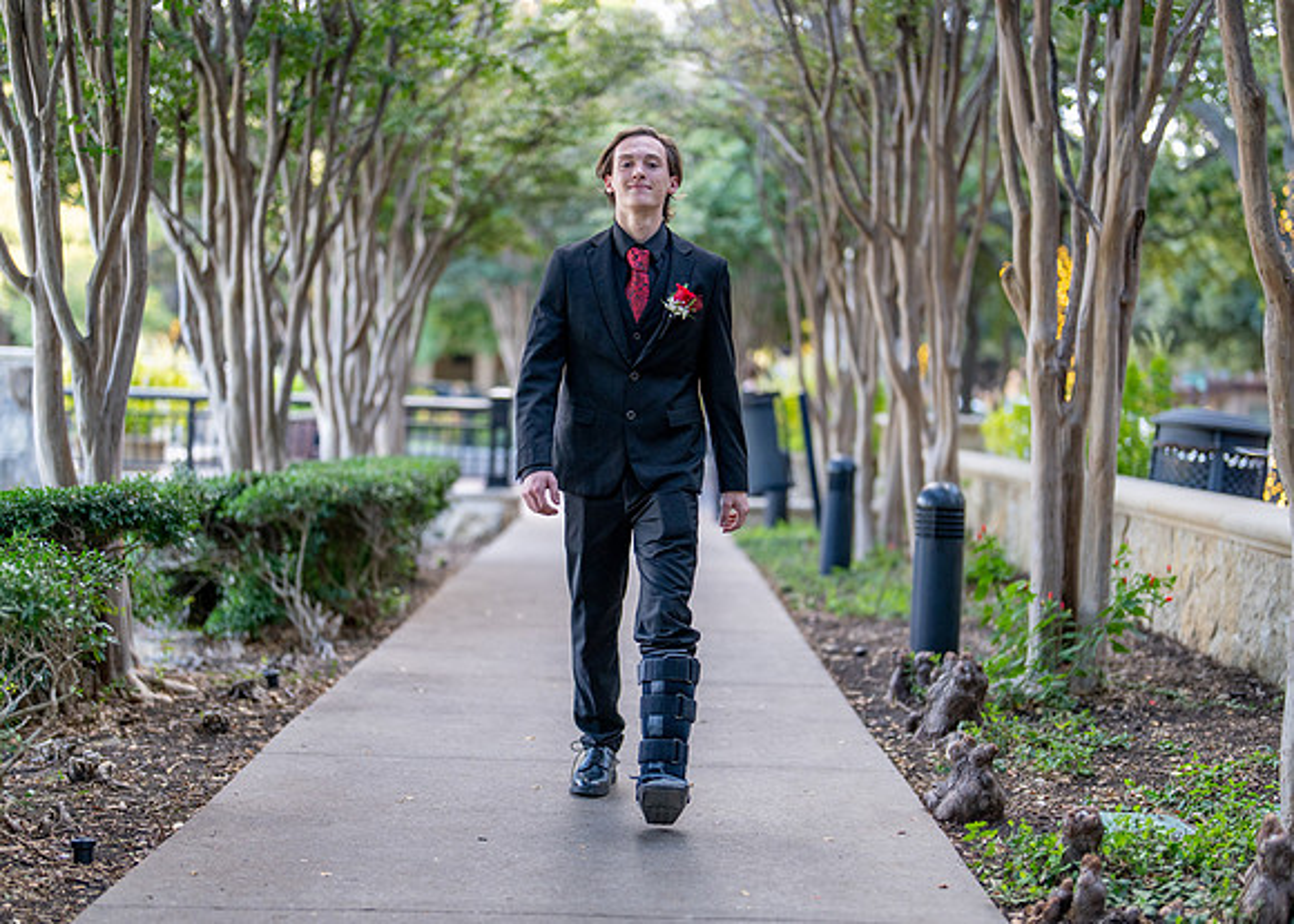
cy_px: 498
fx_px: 2125
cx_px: 659
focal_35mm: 58
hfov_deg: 33.9
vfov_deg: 24.5
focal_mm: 50
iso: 400
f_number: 1.2
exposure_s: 1/1000
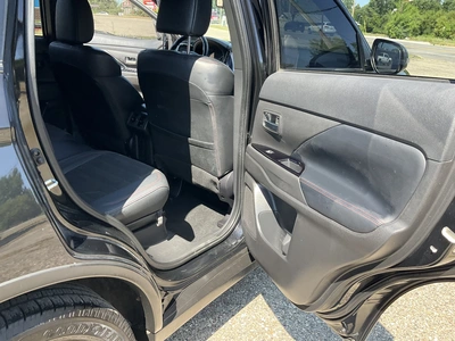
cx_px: 228
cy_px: 170
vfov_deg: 48.2
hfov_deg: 61.7
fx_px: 381
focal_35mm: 29
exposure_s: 1/172
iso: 25
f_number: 1.8
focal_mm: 3
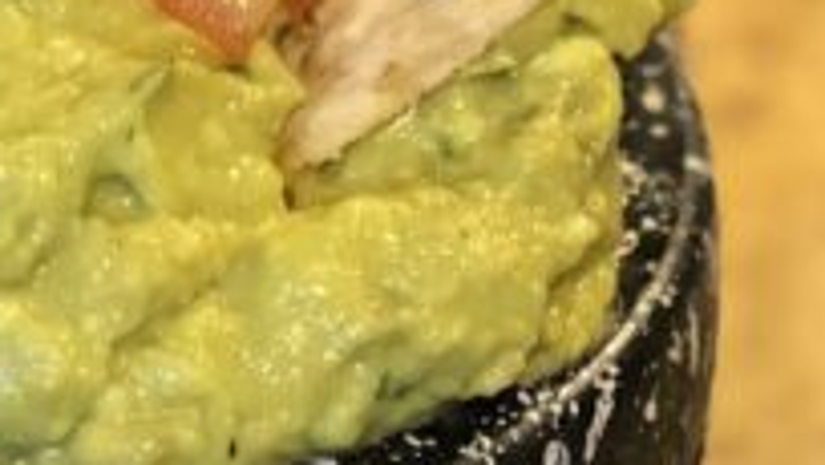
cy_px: 497
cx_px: 129
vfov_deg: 4.3
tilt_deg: -38.6
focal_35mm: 284
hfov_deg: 7.6
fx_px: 6216
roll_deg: -2.2
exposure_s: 1/30
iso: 125
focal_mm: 6
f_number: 2.4
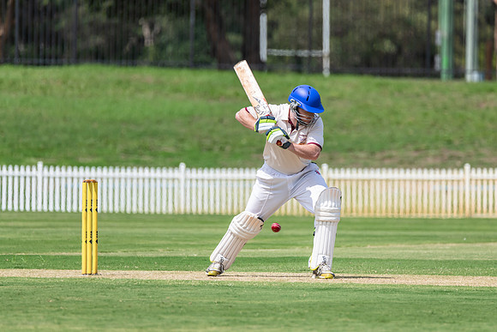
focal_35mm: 512
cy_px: 174
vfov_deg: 2.7
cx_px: 277
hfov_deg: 4.0
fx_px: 7069
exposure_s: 1/2500
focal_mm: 460
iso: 500
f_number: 7.1
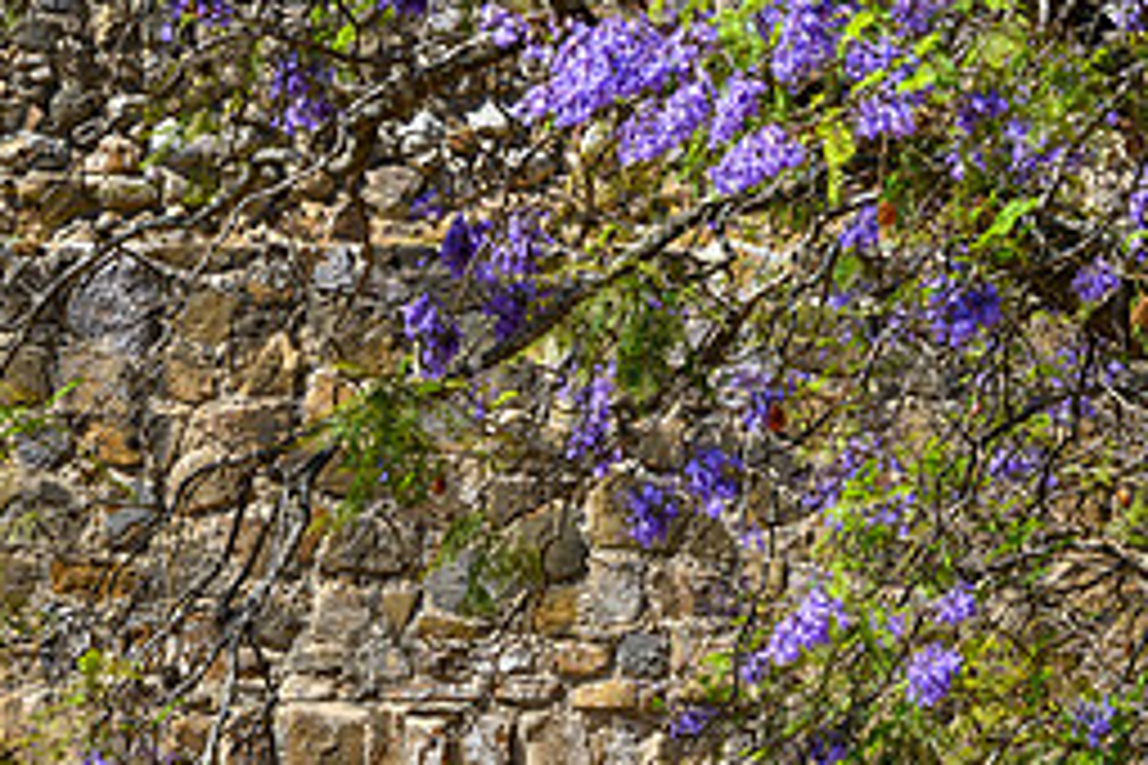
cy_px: 494
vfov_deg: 3.6
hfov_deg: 5.4
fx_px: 12117
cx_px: 927
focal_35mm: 380
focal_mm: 160
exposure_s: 1/160
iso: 220
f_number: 14
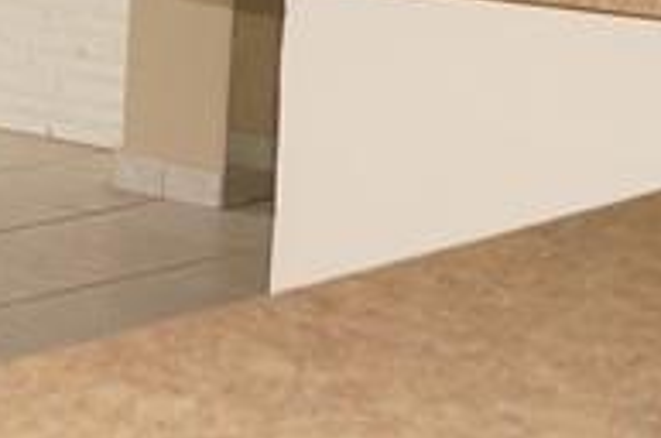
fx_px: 2786
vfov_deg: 8.8
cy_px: -178
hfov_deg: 12.5
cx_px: -485
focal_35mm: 152
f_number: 4
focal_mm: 18
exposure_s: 1/60
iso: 125
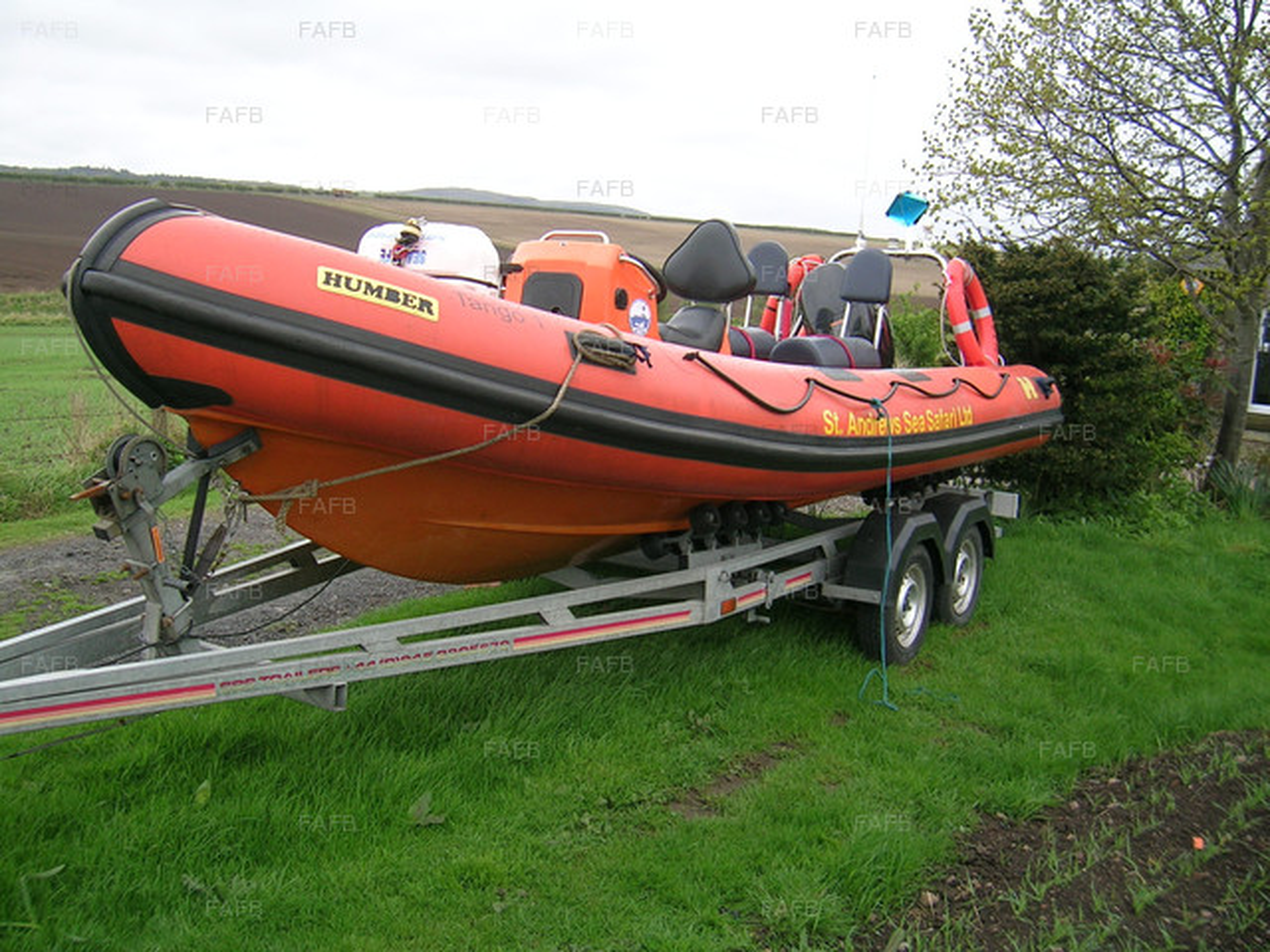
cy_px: 476
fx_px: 1284
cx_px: 635
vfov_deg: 40.7
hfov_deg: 52.6
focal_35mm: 35
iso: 50
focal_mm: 5.4
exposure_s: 1/371
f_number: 2.8
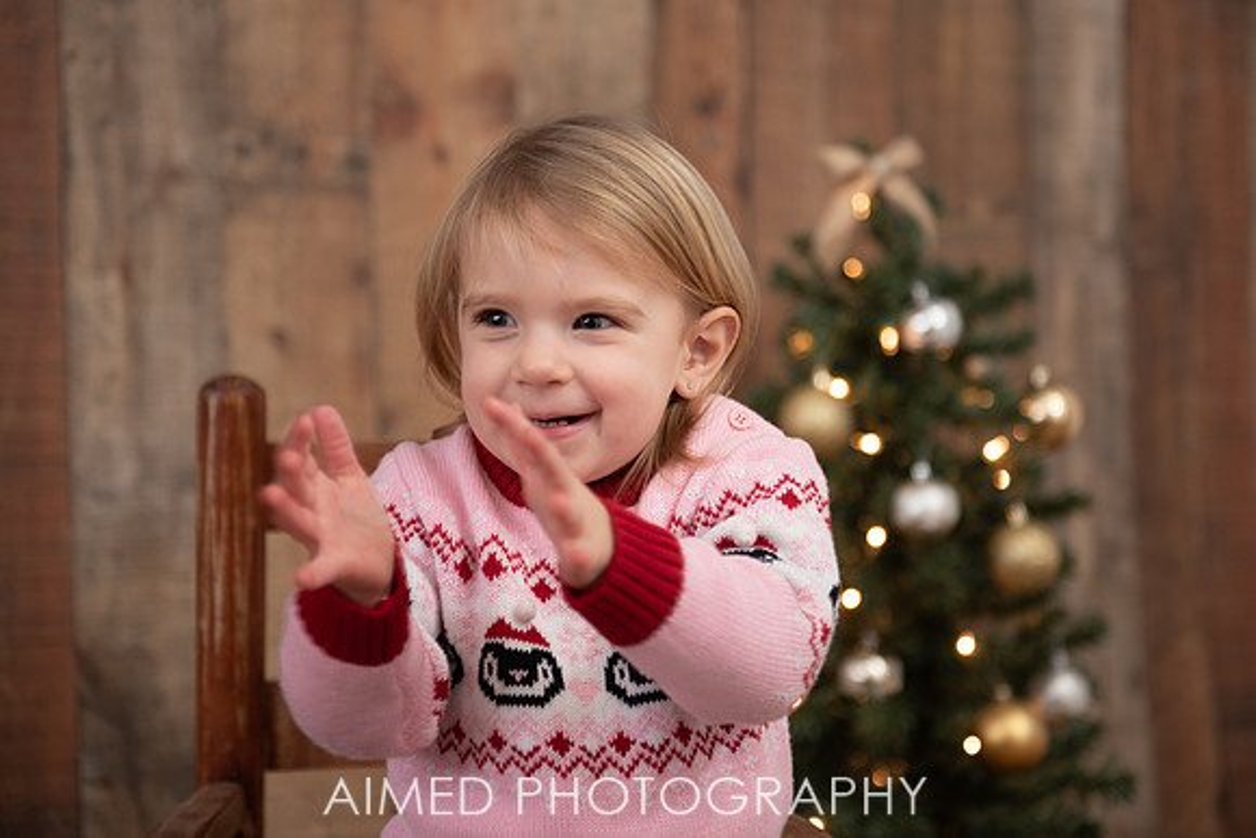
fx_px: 2403
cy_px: 401
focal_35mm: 69
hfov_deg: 29.3
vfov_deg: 19.8
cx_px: 655
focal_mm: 66
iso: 500
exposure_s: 1/200
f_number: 2.8
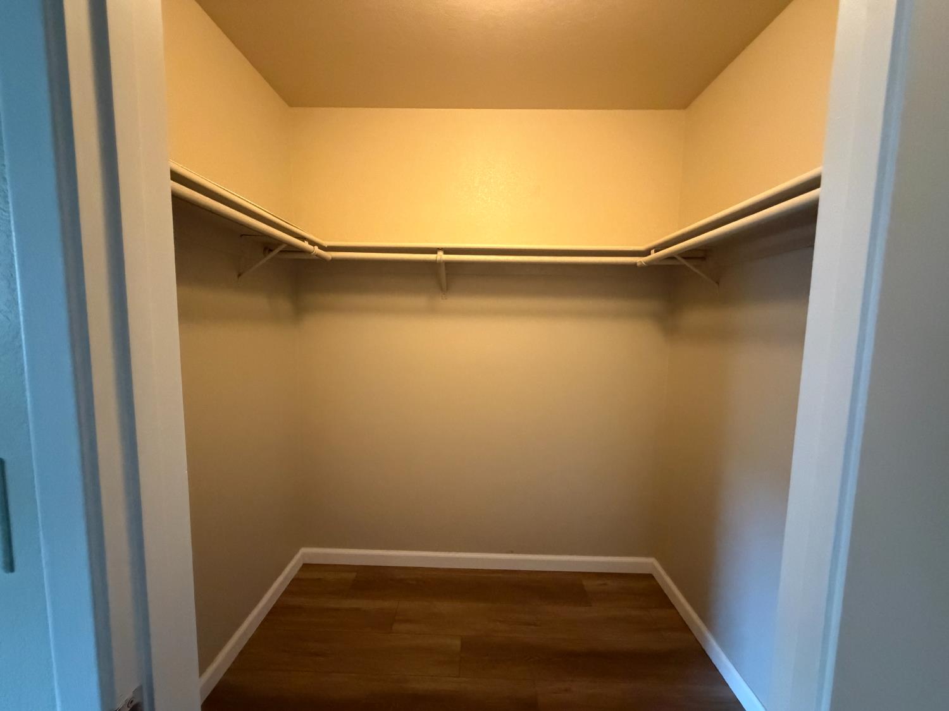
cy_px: 356
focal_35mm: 14
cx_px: 474
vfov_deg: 85.7
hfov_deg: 102.1
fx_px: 384
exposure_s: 1/60
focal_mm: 2.22
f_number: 2.2
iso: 1250
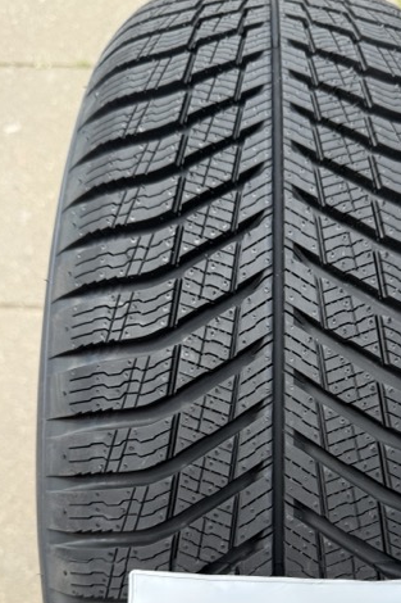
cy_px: 389
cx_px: 272
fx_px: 568
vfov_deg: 55.0
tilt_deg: -71.4
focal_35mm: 34
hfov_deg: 38.4
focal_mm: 6.76
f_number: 1.78
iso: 80
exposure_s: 1/1156
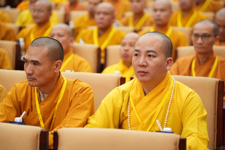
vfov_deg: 13.3
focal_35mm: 103
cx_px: 112
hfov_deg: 19.8
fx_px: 644
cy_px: 75
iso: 1250
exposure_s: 1/125
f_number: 2.8
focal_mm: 103
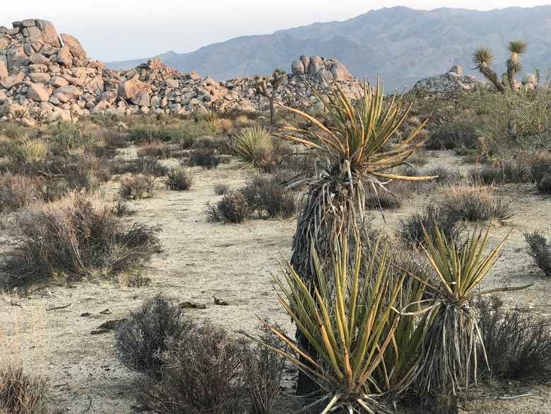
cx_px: 276
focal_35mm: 57
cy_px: 207
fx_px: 907
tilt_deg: -9.9
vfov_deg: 25.7
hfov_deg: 33.8
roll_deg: +3.0
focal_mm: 6.6
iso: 25
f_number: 2.8
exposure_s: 1/60
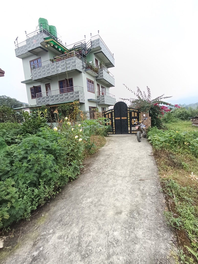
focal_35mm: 15
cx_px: 99
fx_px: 114
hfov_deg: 81.7
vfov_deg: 98.2
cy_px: 132
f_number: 2.2
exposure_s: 1/252
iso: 58
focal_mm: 1.65
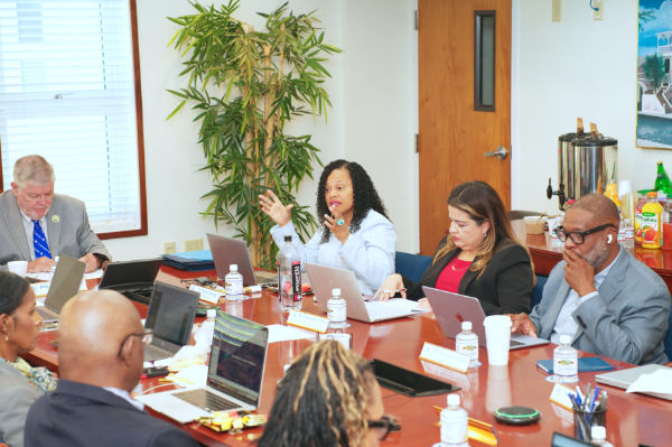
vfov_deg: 16.0
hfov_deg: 23.9
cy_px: 224
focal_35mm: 85
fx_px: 1585
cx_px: 336
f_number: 5.6
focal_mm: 85
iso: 3200
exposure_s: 1/250
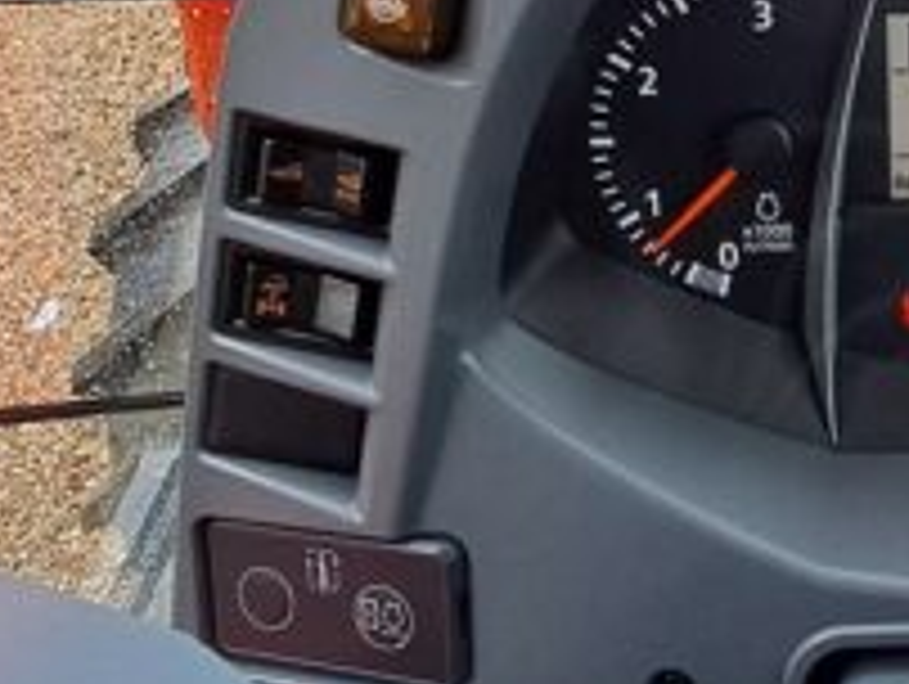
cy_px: 56
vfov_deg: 30.7
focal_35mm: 45
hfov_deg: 38.2
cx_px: 868
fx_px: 1183
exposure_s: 1/100
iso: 50
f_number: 2.2
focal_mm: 1.42
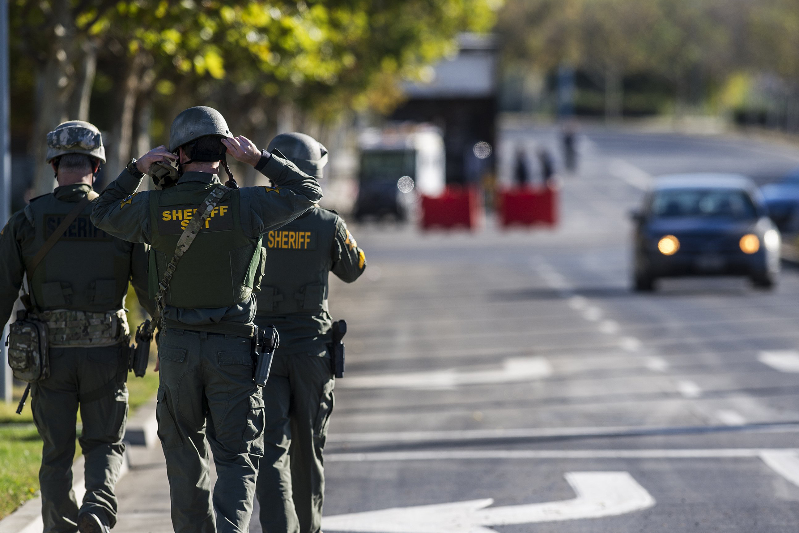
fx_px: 7723
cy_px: 303
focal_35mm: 348
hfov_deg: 5.9
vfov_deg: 3.9
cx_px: 375
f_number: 4
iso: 100
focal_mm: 300
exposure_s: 1/800
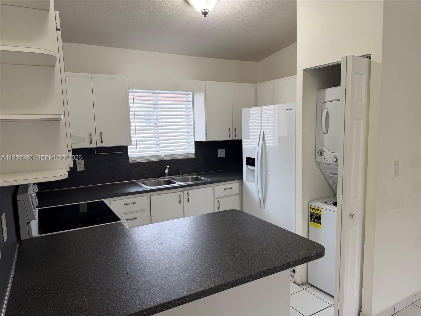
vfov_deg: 56.8
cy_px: 158
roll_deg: +2.3
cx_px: 210
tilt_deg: -6.8
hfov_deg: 71.6
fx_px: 292
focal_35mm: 24
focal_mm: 6.76
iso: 100
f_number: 1.78
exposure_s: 1/136
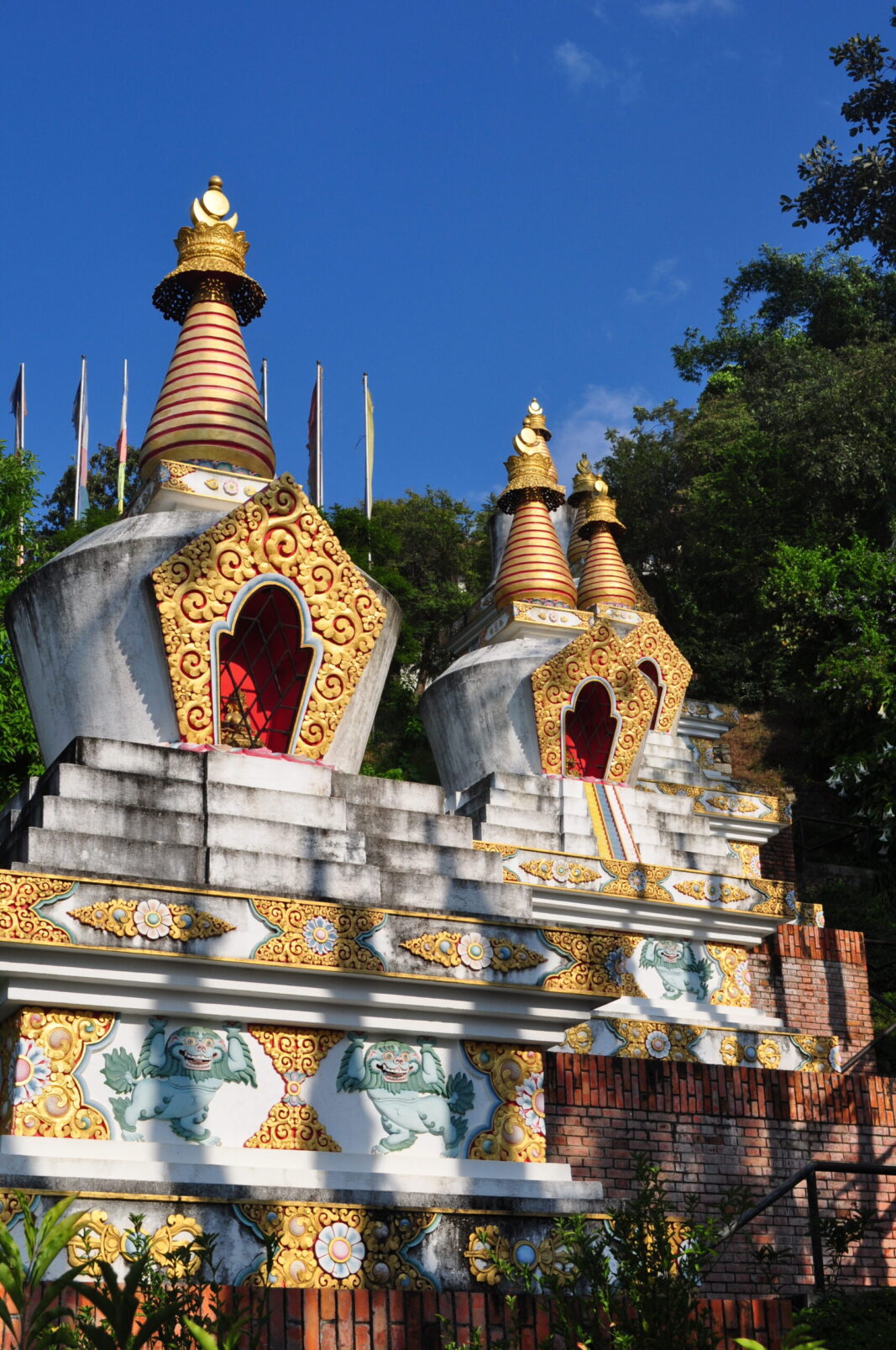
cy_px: 675
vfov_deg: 36.9
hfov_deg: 25.0
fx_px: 2022
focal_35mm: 54
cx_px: 448
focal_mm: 36
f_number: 11
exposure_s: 1/400
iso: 200
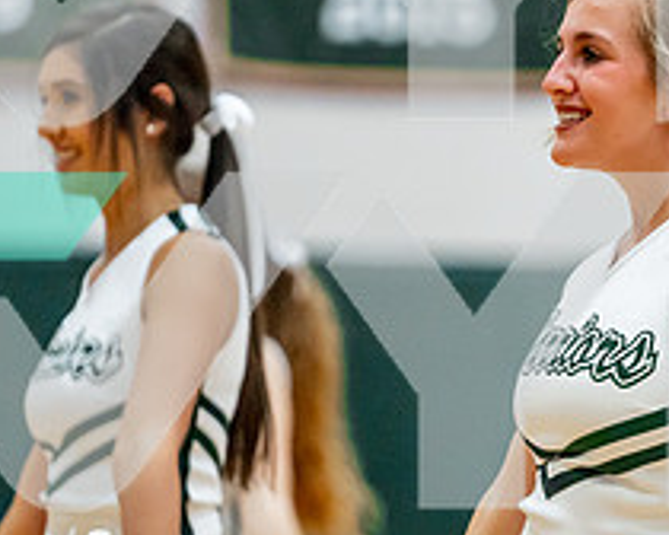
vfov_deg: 3.0
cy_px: 342
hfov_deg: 3.7
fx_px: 10276
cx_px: 605
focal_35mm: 519
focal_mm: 200
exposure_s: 1/1000
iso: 2000
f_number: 2.8
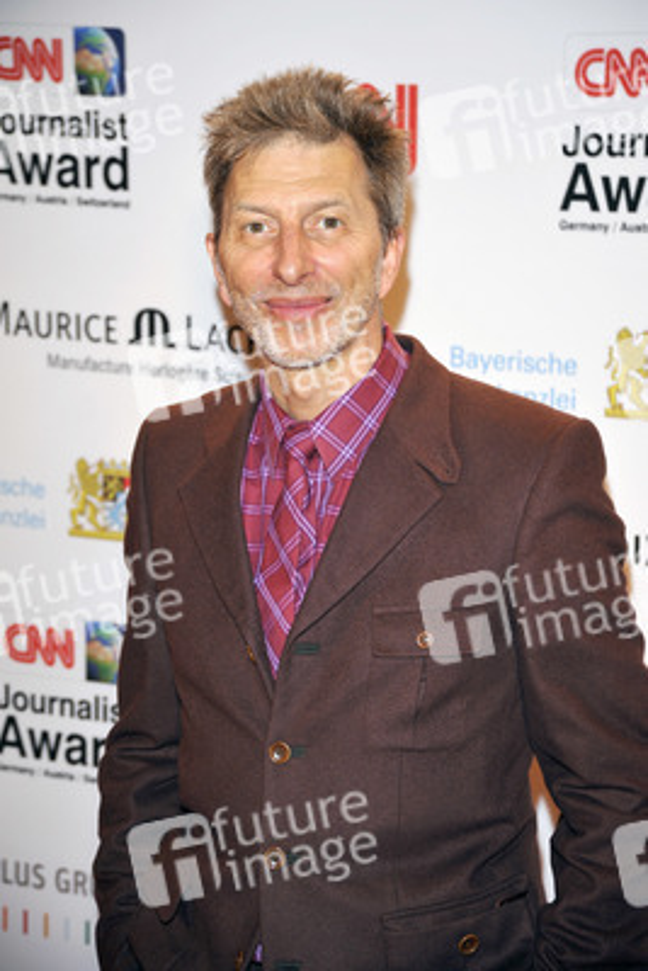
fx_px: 3237
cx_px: 324
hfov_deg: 11.4
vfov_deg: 17.1
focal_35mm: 120
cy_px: 486
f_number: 6.3
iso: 800
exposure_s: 1/250
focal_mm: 120
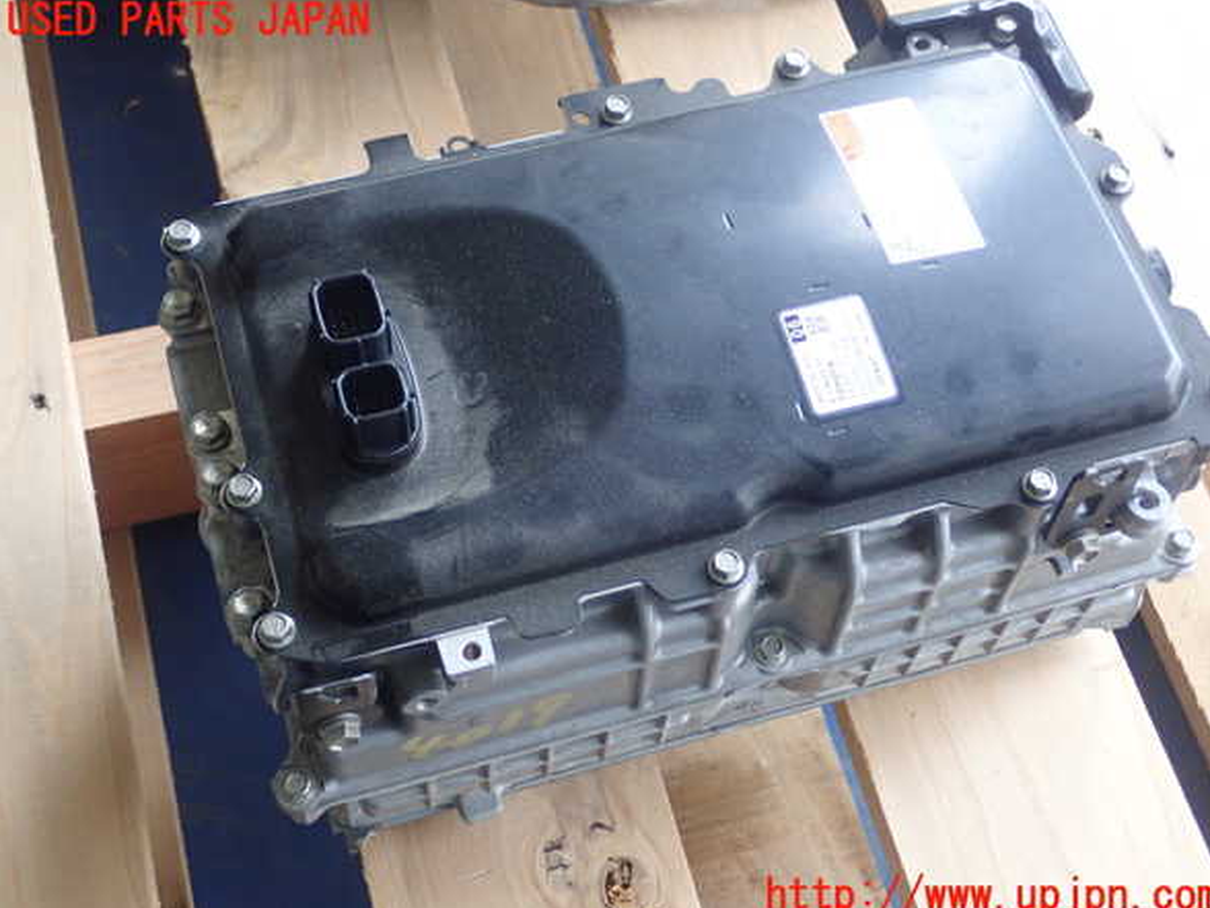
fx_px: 1748
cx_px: 613
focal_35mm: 50
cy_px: 459
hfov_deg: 38.2
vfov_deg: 29.1
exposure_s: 1/50
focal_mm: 8.99
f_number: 3.2
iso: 800
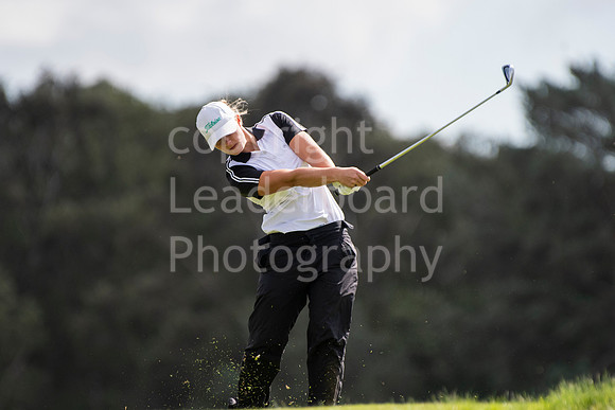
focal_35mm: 720
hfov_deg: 2.9
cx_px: 308
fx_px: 12302
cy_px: 205
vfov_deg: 1.9
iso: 800
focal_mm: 480
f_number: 5.6
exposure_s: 1/1600
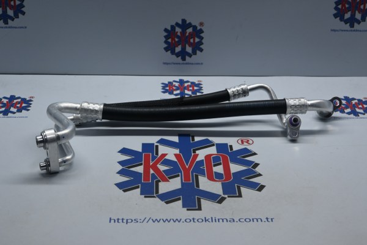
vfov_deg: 18.2
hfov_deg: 27.0
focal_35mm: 75
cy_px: 122
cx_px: 184
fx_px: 765
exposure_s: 1/80
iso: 360
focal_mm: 50
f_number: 6.3
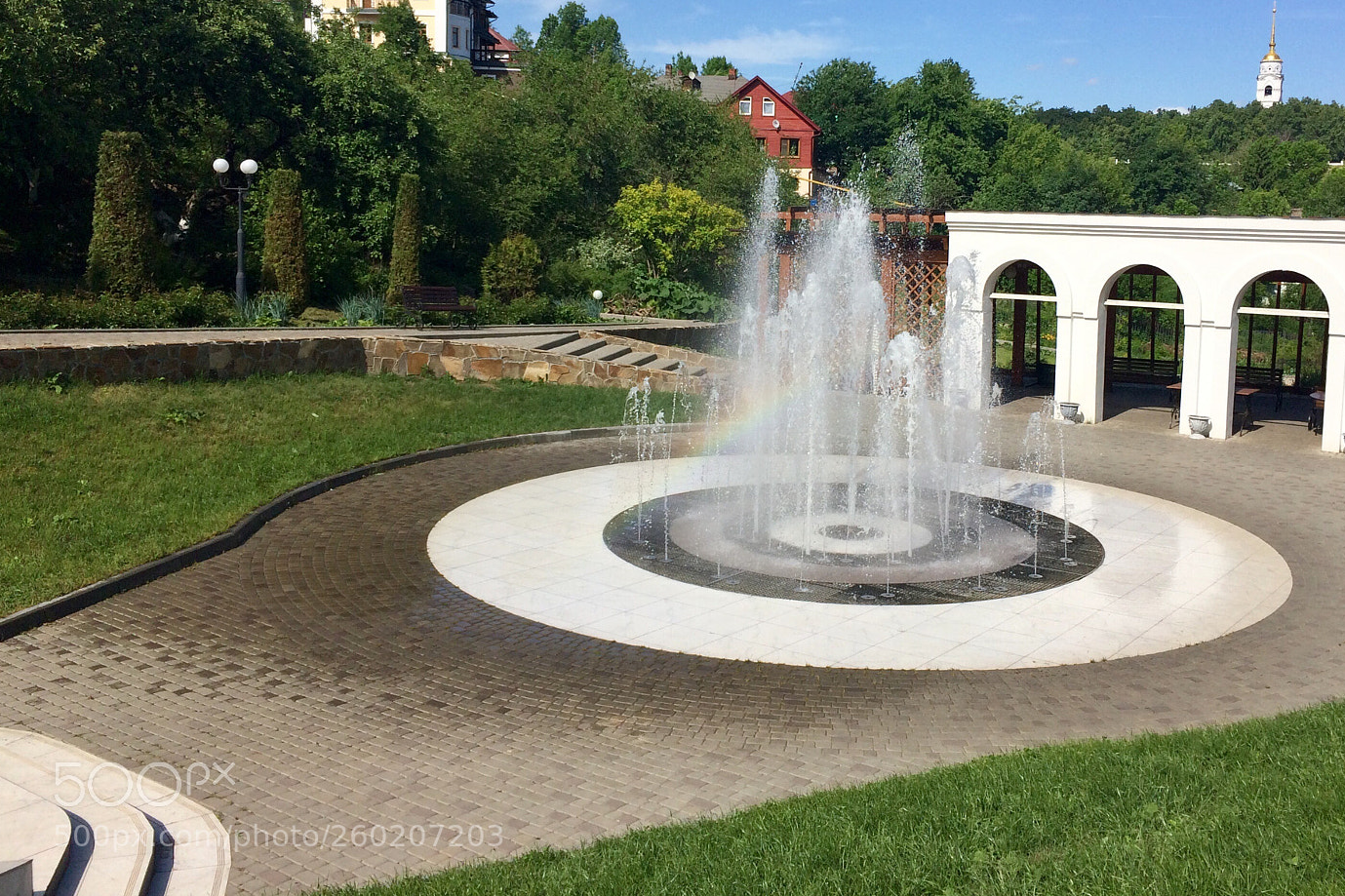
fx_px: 1307
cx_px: 773
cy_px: 328
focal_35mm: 35
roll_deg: -1.2
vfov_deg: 37.6
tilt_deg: -5.2
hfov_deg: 54.2
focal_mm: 4.15
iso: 32
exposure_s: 1/2740
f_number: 2.2
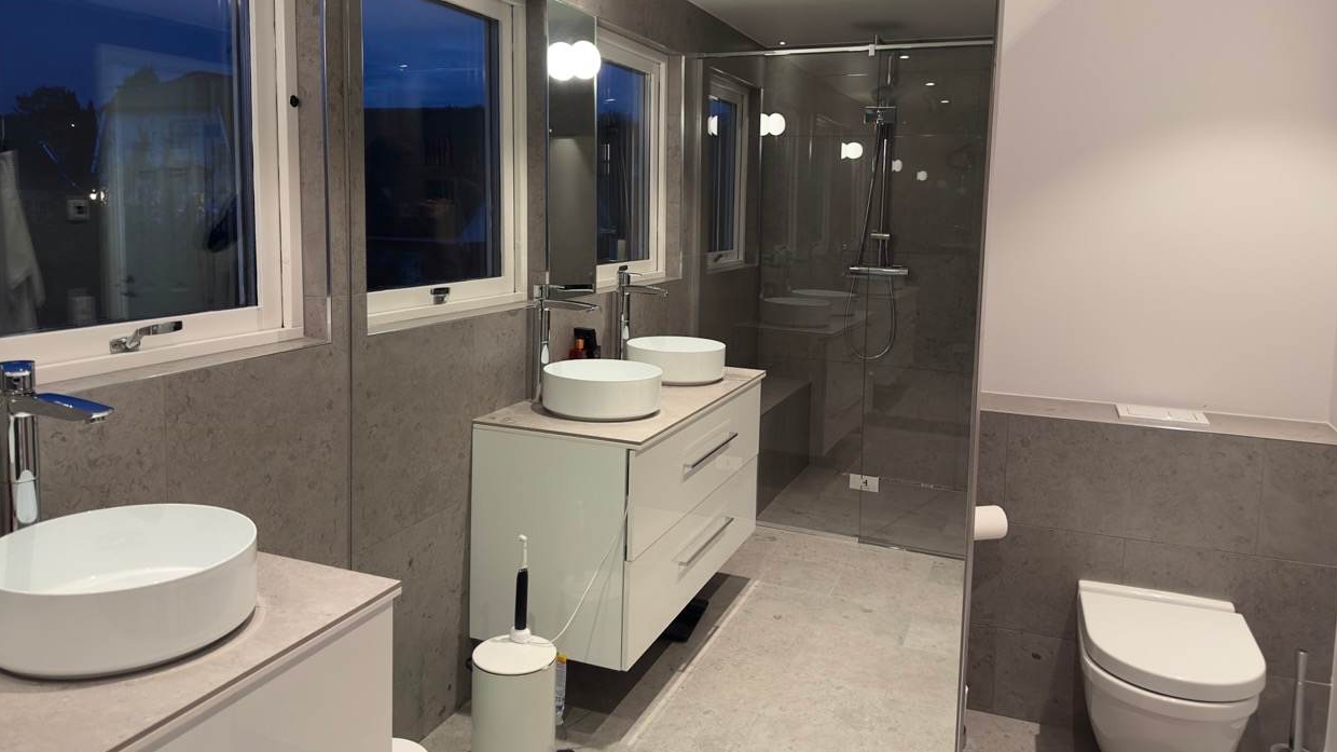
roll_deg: -1.7
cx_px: 652
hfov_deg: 69.9
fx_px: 957
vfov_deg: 42.6
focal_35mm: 27
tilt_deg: -4.4
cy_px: 285
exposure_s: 1/50
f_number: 1.78
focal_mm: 6.86
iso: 250
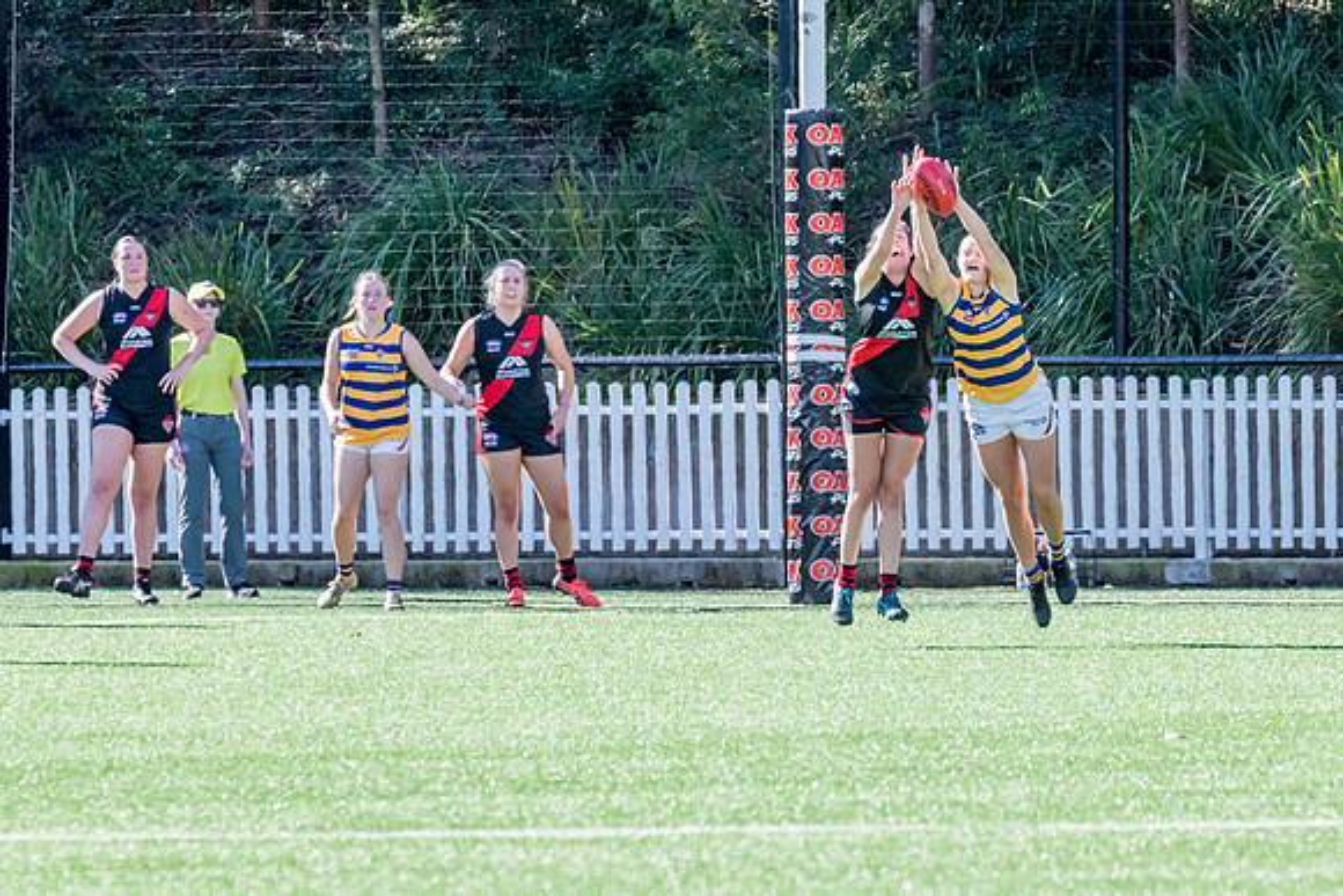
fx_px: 21363
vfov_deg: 2.4
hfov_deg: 3.6
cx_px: 875
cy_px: 489
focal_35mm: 573
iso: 800
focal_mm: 380
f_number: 8
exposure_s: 1/1600
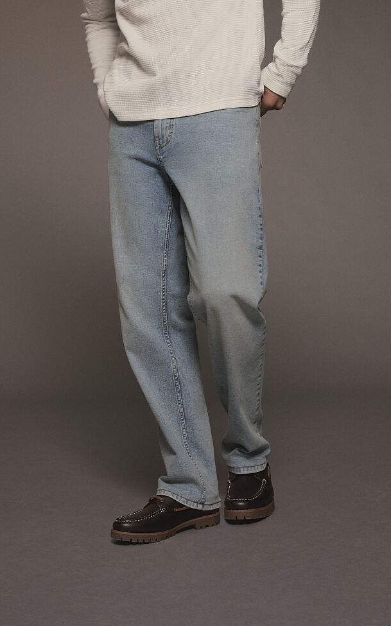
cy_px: 162
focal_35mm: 64
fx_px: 1092
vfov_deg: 31.5
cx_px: 236
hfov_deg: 20.3
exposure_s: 1/200
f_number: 5
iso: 500
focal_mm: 34
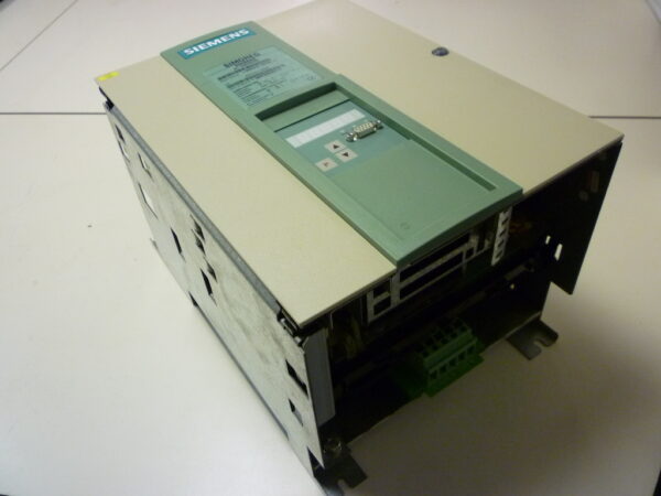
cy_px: 248
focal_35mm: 29
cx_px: 330
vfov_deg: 48.2
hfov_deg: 61.7
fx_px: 554
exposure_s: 1/25
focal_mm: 5.2
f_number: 3.3
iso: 400
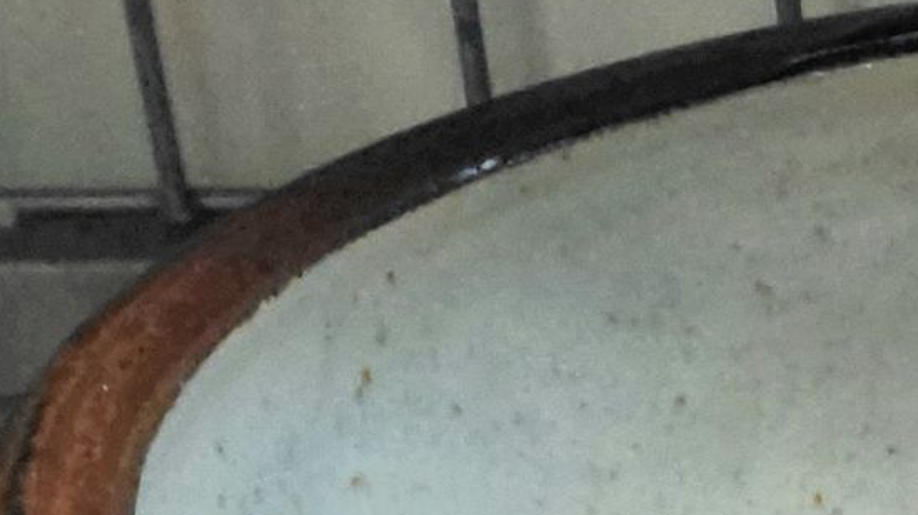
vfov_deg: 11.1
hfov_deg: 18.5
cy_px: 935
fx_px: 2458
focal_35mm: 101
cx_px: 1424
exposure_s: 1/25.1
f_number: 1.8
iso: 400
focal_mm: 4.69
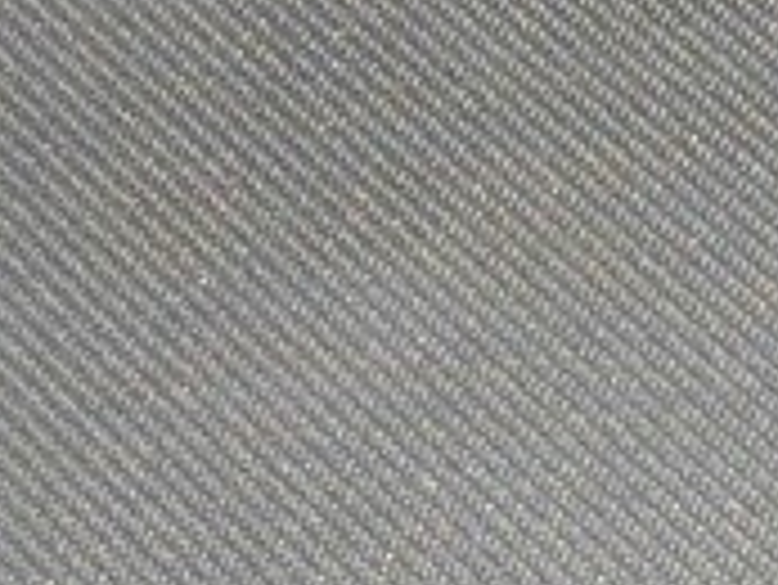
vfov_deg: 7.2
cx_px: 1304
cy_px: -9
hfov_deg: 9.2
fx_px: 4656
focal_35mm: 207
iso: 200
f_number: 3.2
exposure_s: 1/45
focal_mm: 6.3
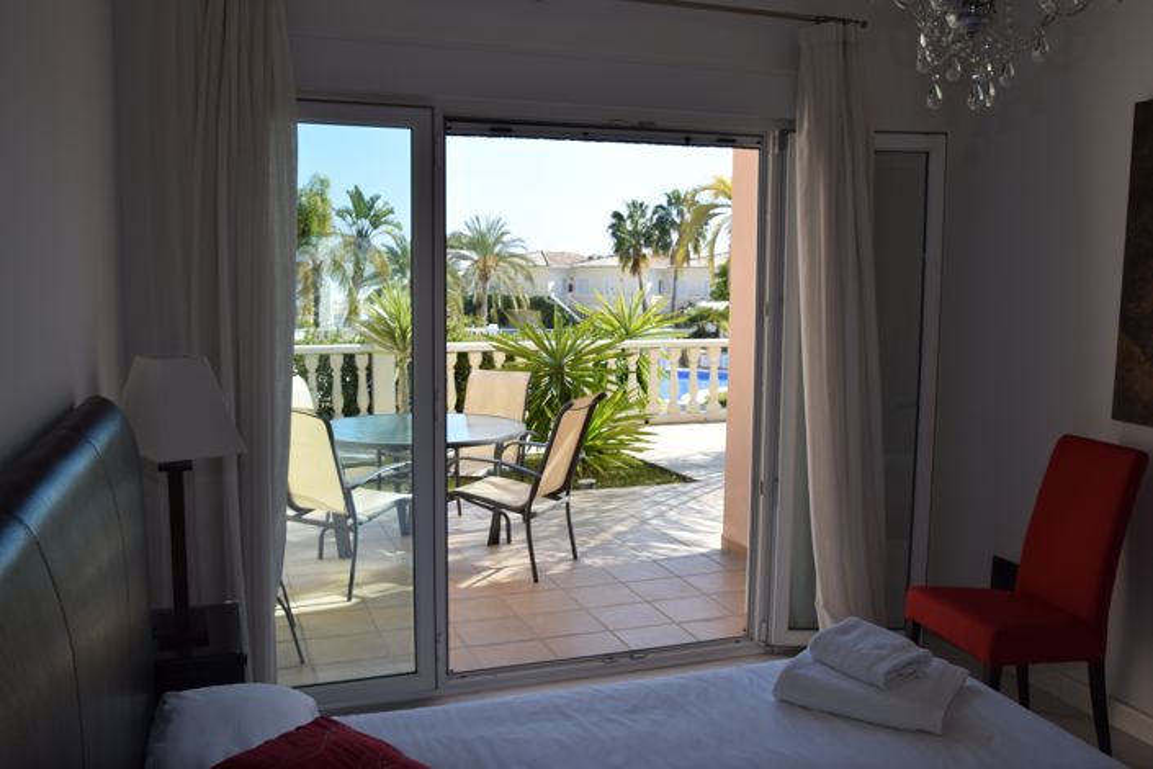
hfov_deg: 59.5
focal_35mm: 32
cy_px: 384
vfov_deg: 41.7
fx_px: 1009
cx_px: 576
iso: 200
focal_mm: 21
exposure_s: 1/250
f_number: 8
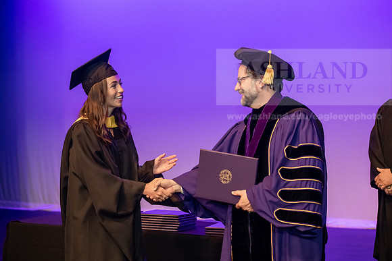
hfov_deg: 28.8
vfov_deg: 19.5
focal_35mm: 70
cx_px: 196
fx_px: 762
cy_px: 130
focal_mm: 70
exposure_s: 1/200
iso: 3200
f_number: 4
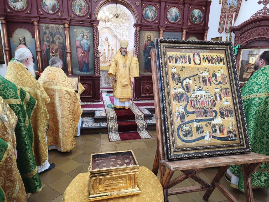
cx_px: 134
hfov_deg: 73.9
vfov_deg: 58.9
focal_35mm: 23
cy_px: 101
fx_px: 179
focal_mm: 5.35
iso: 400
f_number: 1.7
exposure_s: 1/100
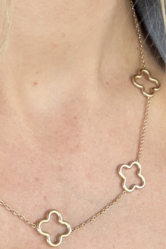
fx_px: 367
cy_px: 153
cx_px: 87
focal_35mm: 53
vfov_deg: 37.3
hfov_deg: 25.5
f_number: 1.9
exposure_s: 1/60
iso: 125
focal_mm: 2.71
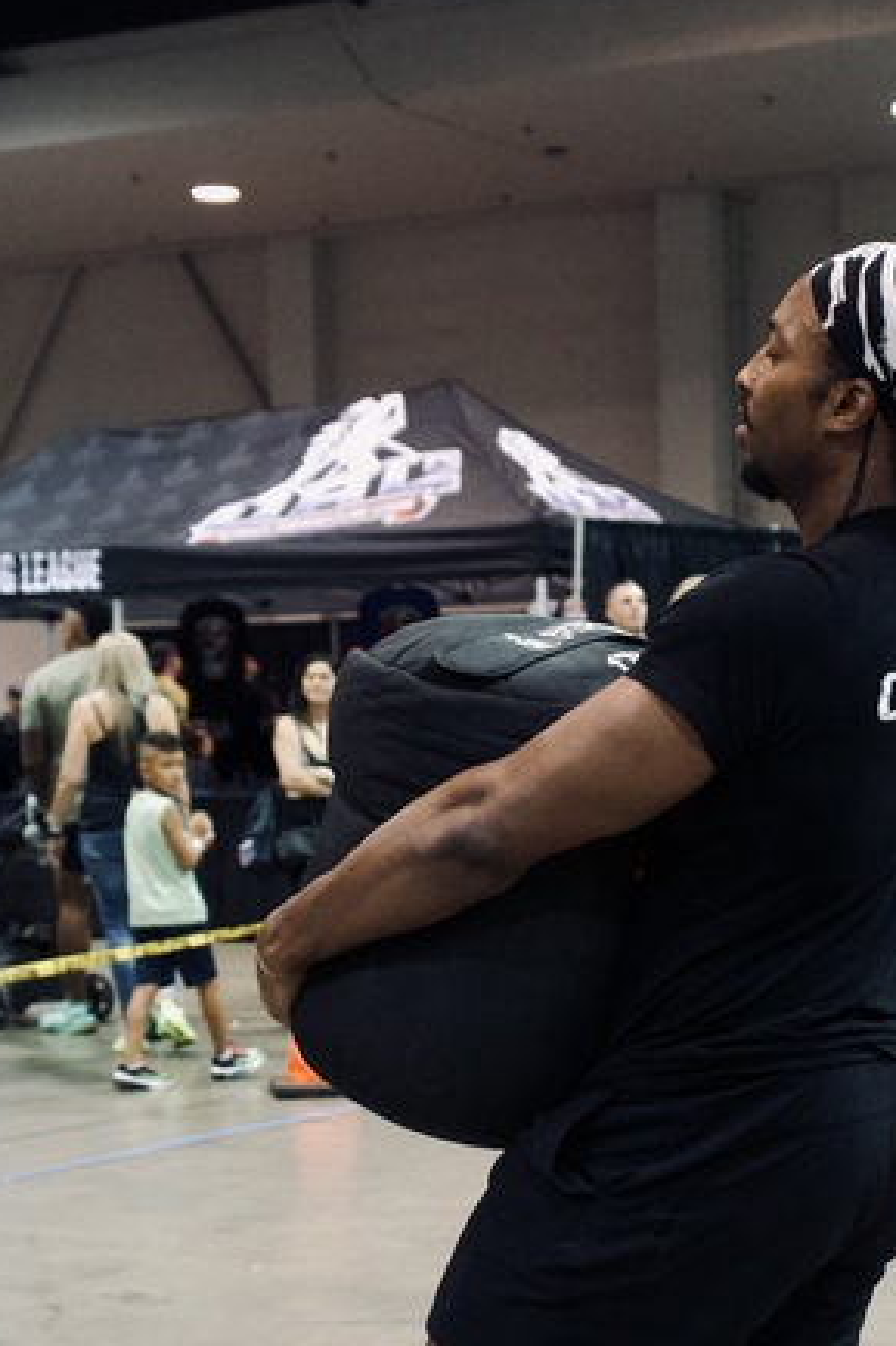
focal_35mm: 83
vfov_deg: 24.3
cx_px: 567
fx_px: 3101
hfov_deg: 16.4
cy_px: 930
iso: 5000
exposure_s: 1/800
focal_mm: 40
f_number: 4
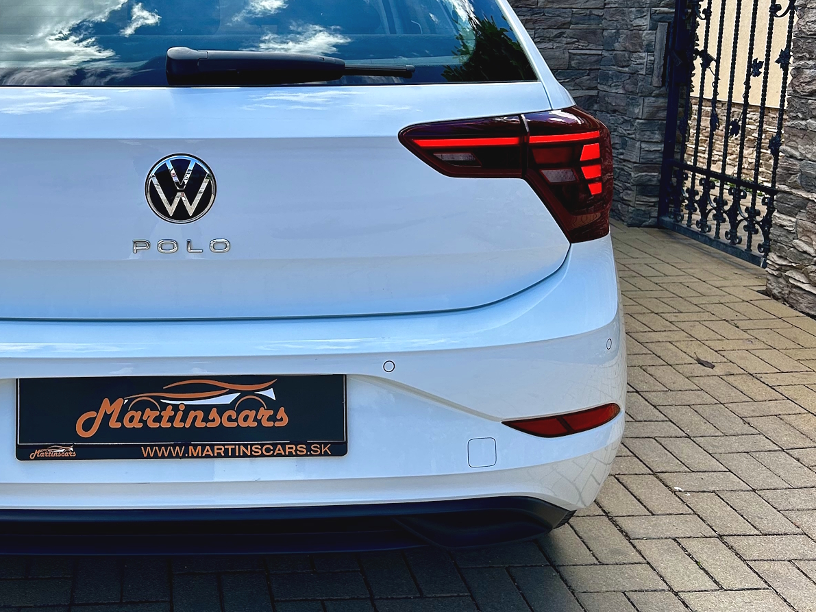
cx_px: 182
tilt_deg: -10.5
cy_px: 199
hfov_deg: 41.4
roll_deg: -0.6
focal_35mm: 44
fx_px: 1037
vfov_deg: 32.6
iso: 50
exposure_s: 1/1252
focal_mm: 5.7
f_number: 1.5
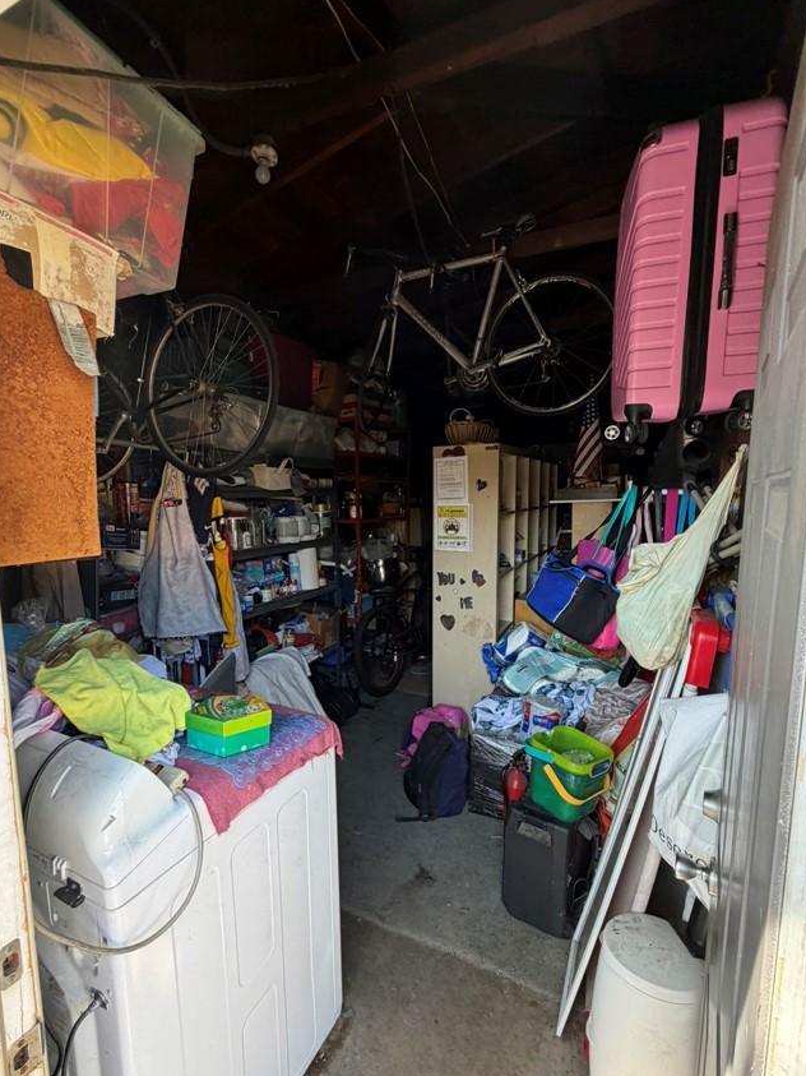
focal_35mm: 17
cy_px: 559
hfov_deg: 74.7
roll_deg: +0.2
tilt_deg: -7.9
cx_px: 383
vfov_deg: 91.0
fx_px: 528
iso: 200
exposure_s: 1/121
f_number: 2.2
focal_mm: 2.22
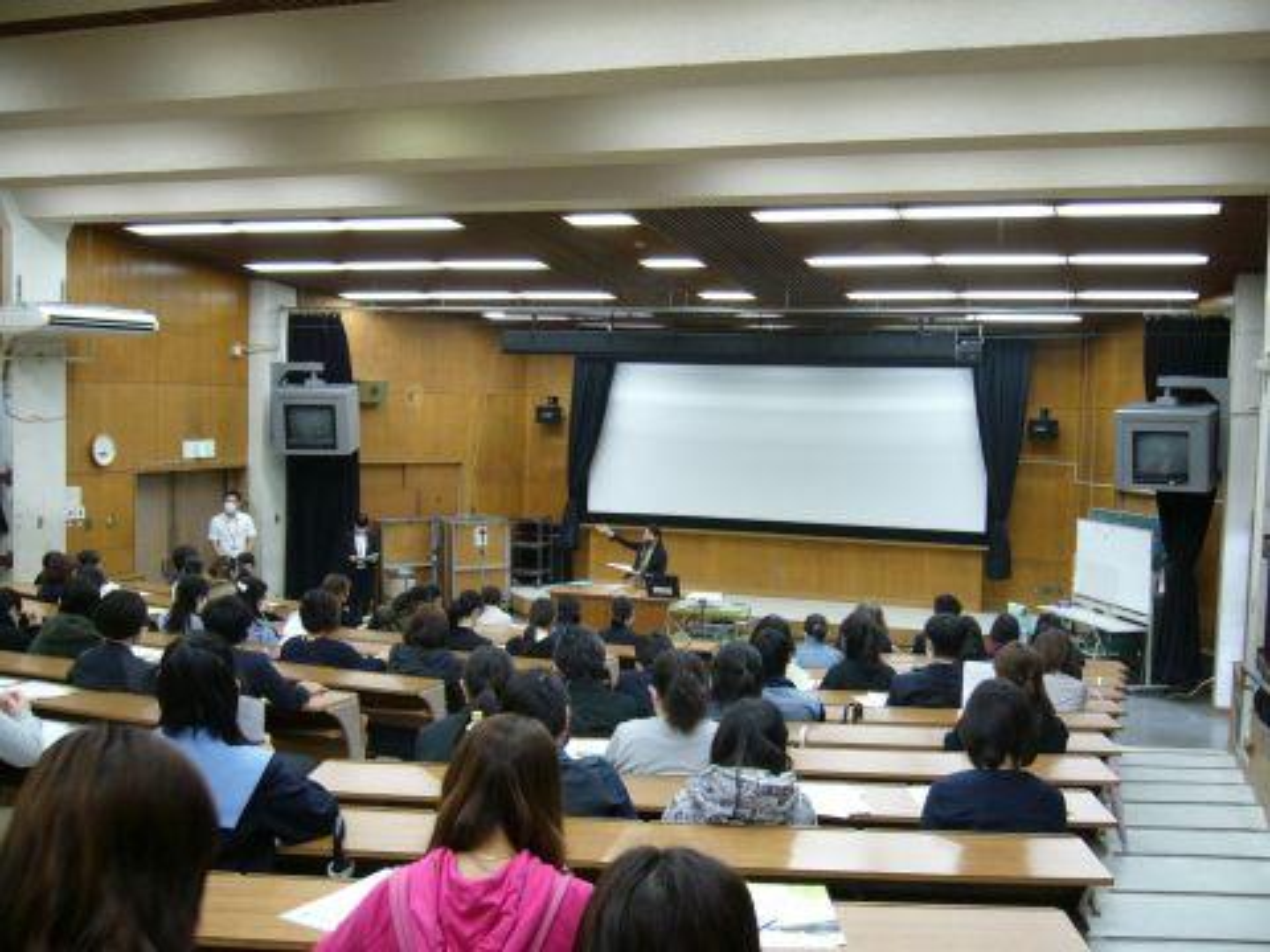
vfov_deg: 39.7
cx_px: 635
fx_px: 1321
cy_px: 476
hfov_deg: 51.4
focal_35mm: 36
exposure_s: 1/15
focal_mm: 6
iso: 125
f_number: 2.9
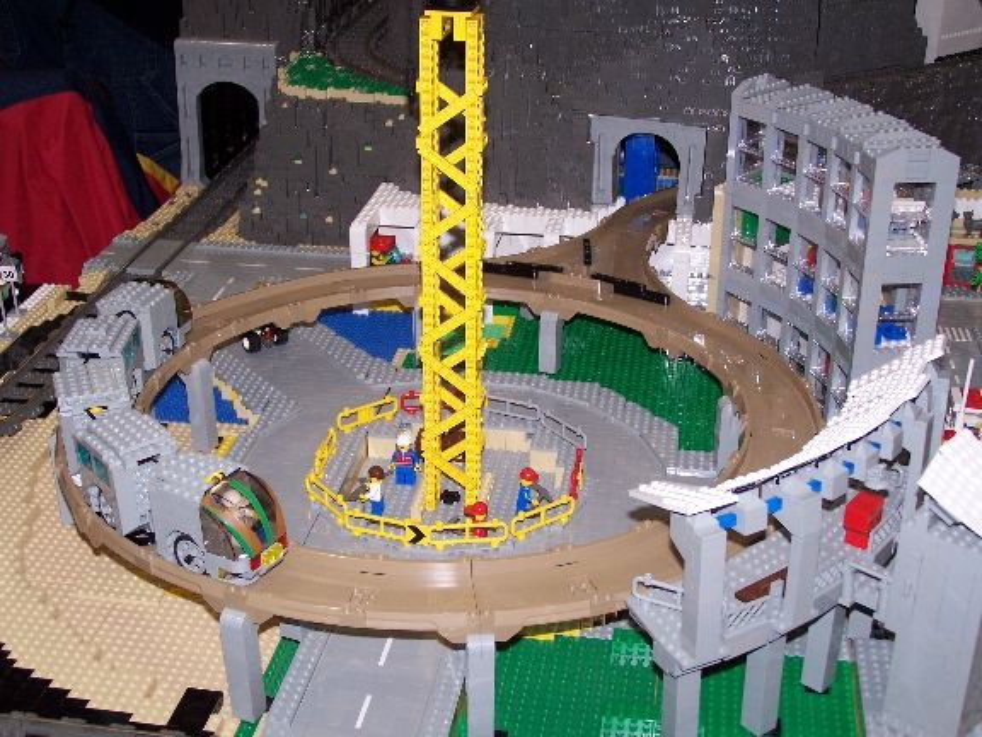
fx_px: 1447
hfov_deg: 37.5
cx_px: 491
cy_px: 368
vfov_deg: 28.6
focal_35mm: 51
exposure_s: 1/60
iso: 140
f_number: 3
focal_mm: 8.5
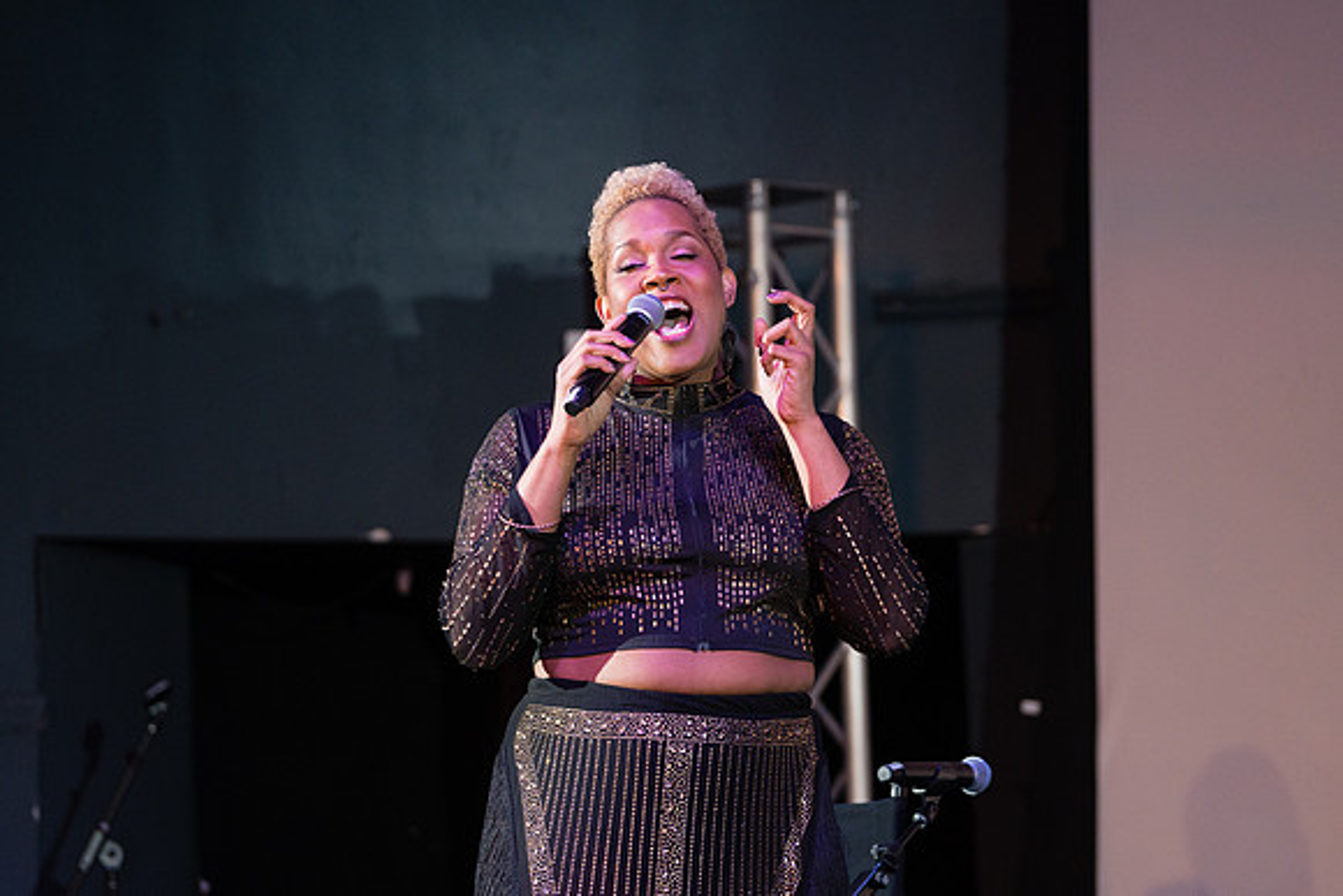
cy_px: 447
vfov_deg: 7.4
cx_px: 672
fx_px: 6890
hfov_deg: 11.1
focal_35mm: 185
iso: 2000
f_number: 4
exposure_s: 1/250
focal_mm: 168
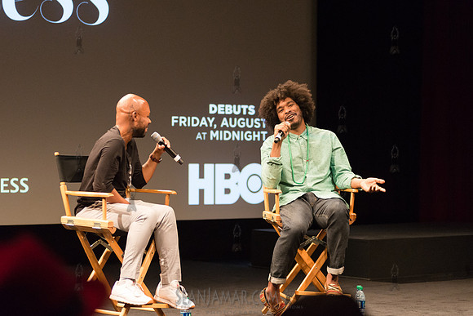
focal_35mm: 97
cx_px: 236
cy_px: 158
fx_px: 1272
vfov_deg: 14.1
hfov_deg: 21.1
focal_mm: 92
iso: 4000
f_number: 2.8
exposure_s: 1/200
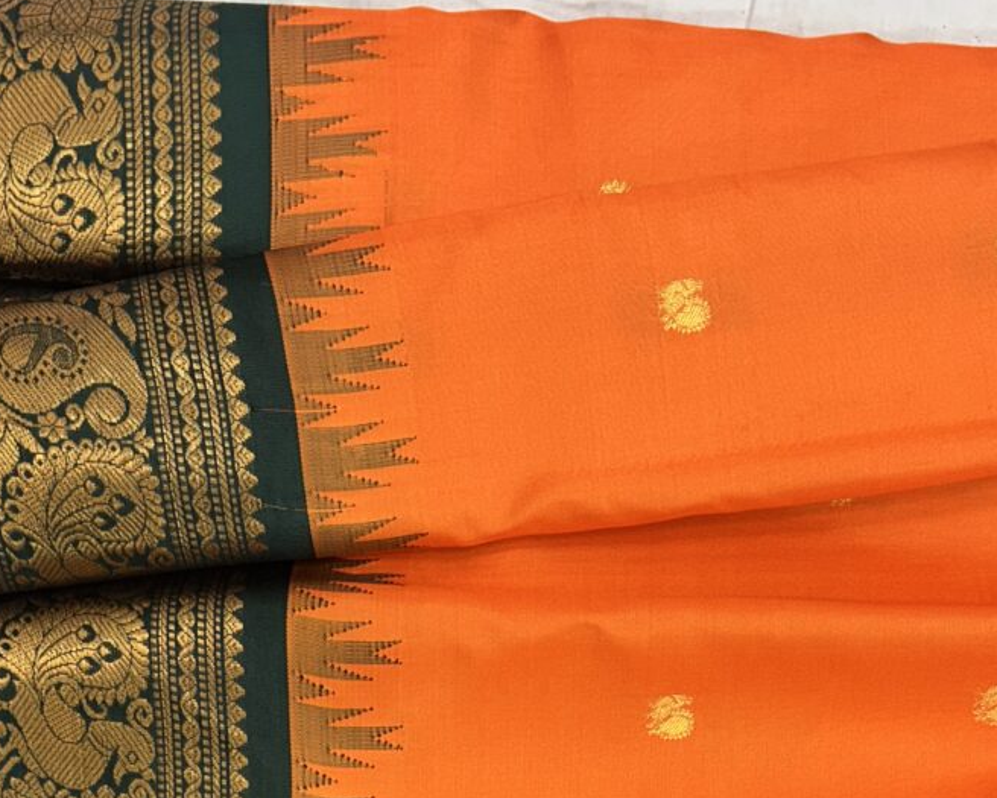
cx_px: 517
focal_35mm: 58
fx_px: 1712
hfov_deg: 32.5
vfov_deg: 23.4
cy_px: 1018
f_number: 1.5
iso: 64
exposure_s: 1/100
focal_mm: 5.7
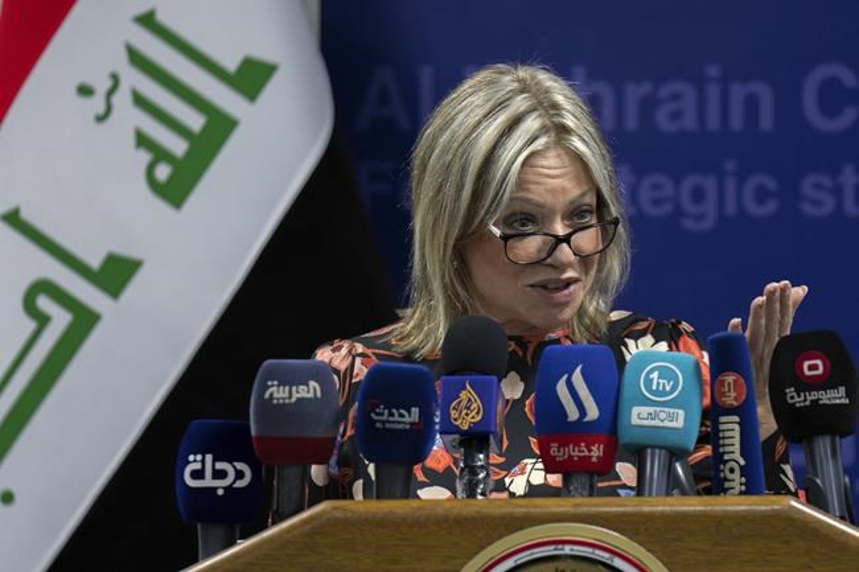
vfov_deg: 4.6
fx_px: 7156
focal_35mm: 300
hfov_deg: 6.9
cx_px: 430
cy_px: 286
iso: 640
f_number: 2.8
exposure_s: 1/200
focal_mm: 200
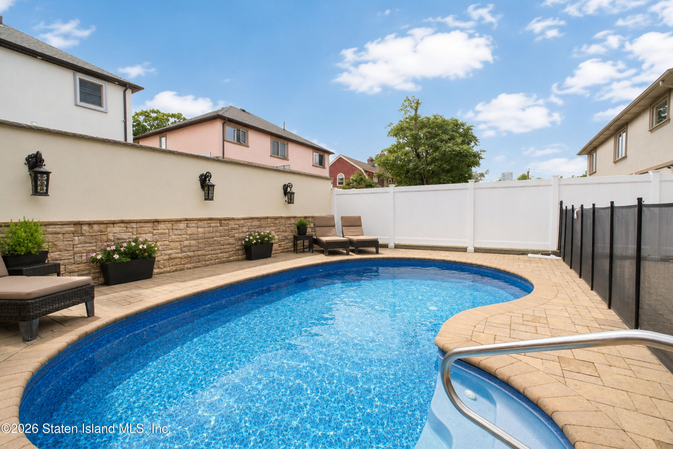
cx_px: 336
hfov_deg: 100.4
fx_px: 280
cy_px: 224
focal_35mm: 15
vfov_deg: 77.3
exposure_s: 1/125
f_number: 8
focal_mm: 10
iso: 500
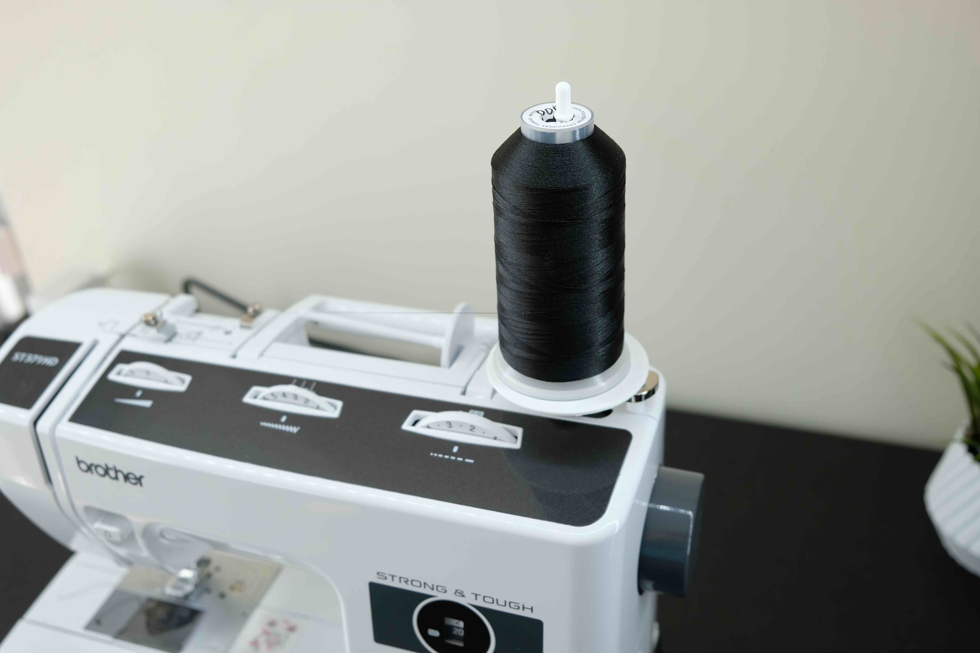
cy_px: 326
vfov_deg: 37.9
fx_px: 953
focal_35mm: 35
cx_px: 490
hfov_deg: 54.4
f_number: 3.6
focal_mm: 23.3
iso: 200
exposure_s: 1/60
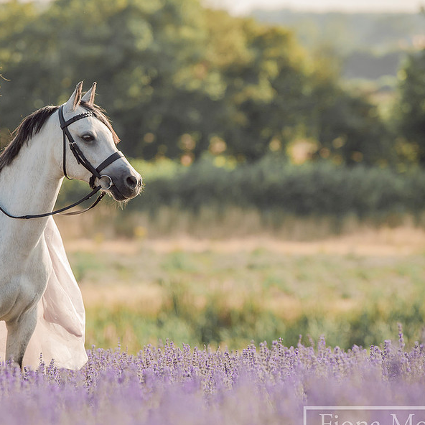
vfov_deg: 5.8
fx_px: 4167
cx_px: 82
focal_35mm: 300
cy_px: 218
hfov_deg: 5.8
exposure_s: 1/2000
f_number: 4
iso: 320
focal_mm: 180
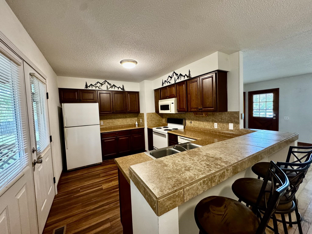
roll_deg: +2.4
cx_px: 156
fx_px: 126
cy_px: 117
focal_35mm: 14
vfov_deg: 85.7
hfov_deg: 102.1
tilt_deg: -2.8
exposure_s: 1/60
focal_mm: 2.22
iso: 400
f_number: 2.2
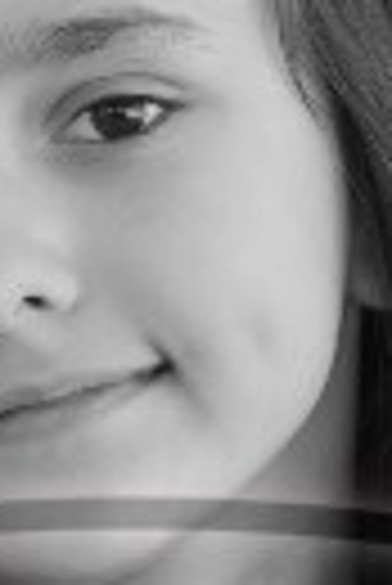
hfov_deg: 1.8
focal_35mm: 751
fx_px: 12233
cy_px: 1064
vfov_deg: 2.7
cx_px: 135
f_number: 5.6
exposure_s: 1/160
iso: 640
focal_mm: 100
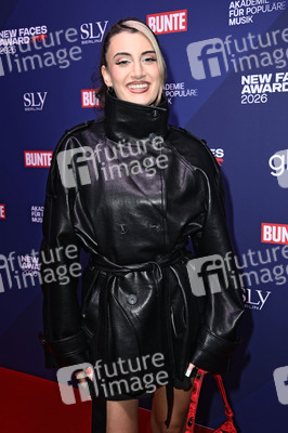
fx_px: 505
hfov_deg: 31.8
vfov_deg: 46.4
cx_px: 144
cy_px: 216
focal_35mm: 42
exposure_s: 1/250
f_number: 5.6
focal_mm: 42
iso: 800
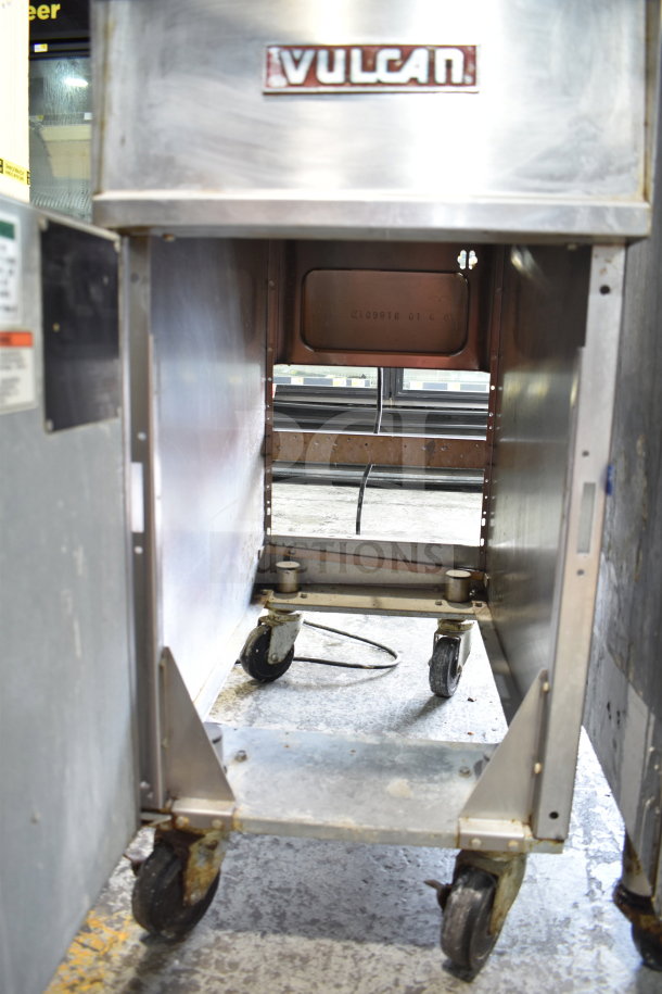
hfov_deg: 47.9
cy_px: 497
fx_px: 745
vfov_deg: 67.4
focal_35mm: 27
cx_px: 331
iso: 640
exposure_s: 1/30
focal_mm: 18
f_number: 3.5
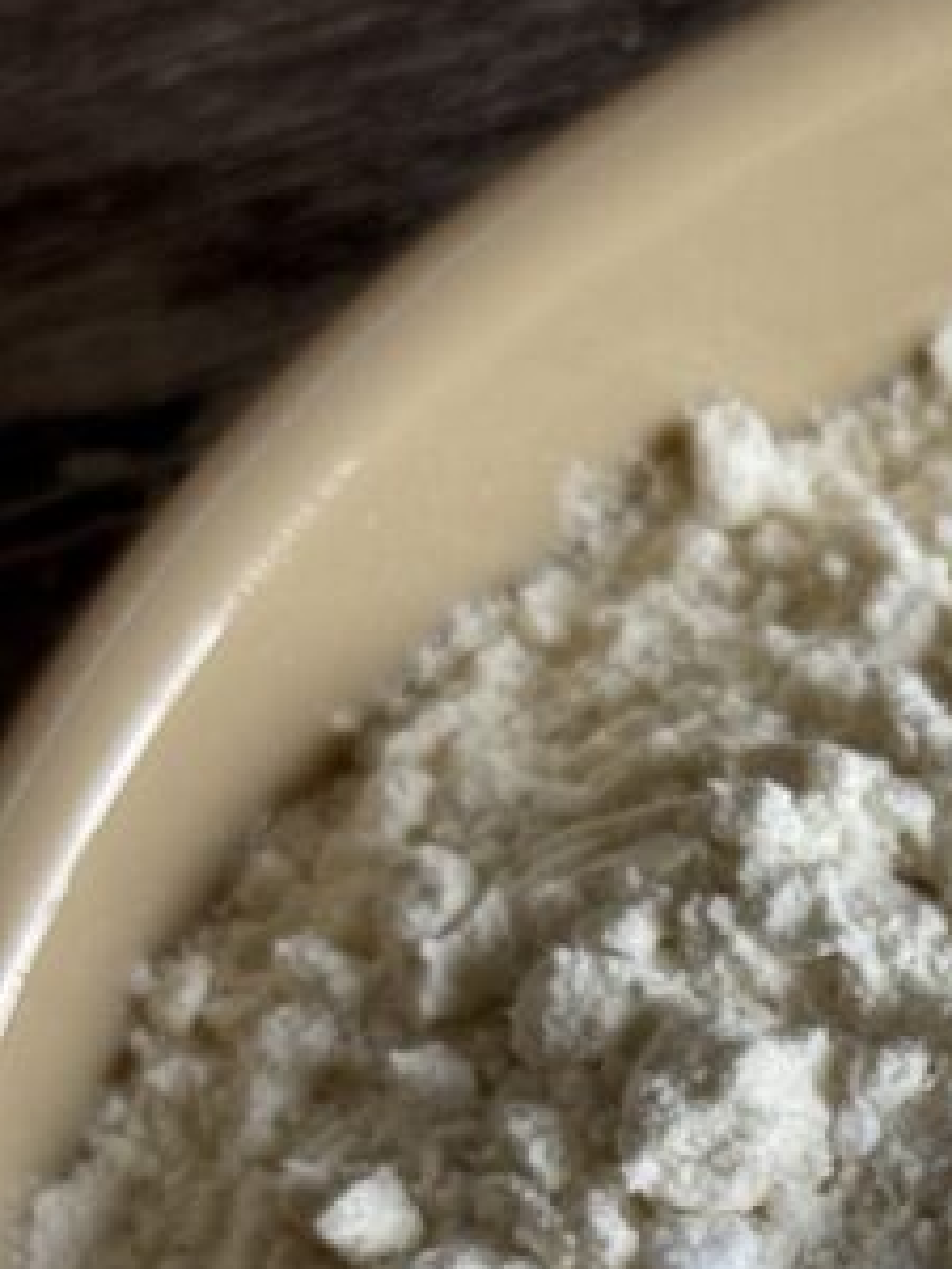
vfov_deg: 11.8
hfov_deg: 8.7
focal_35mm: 164
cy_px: 1578
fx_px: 6014
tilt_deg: -81.9
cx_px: 1621
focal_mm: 6.76
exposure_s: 1/60
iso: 50
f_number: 1.78
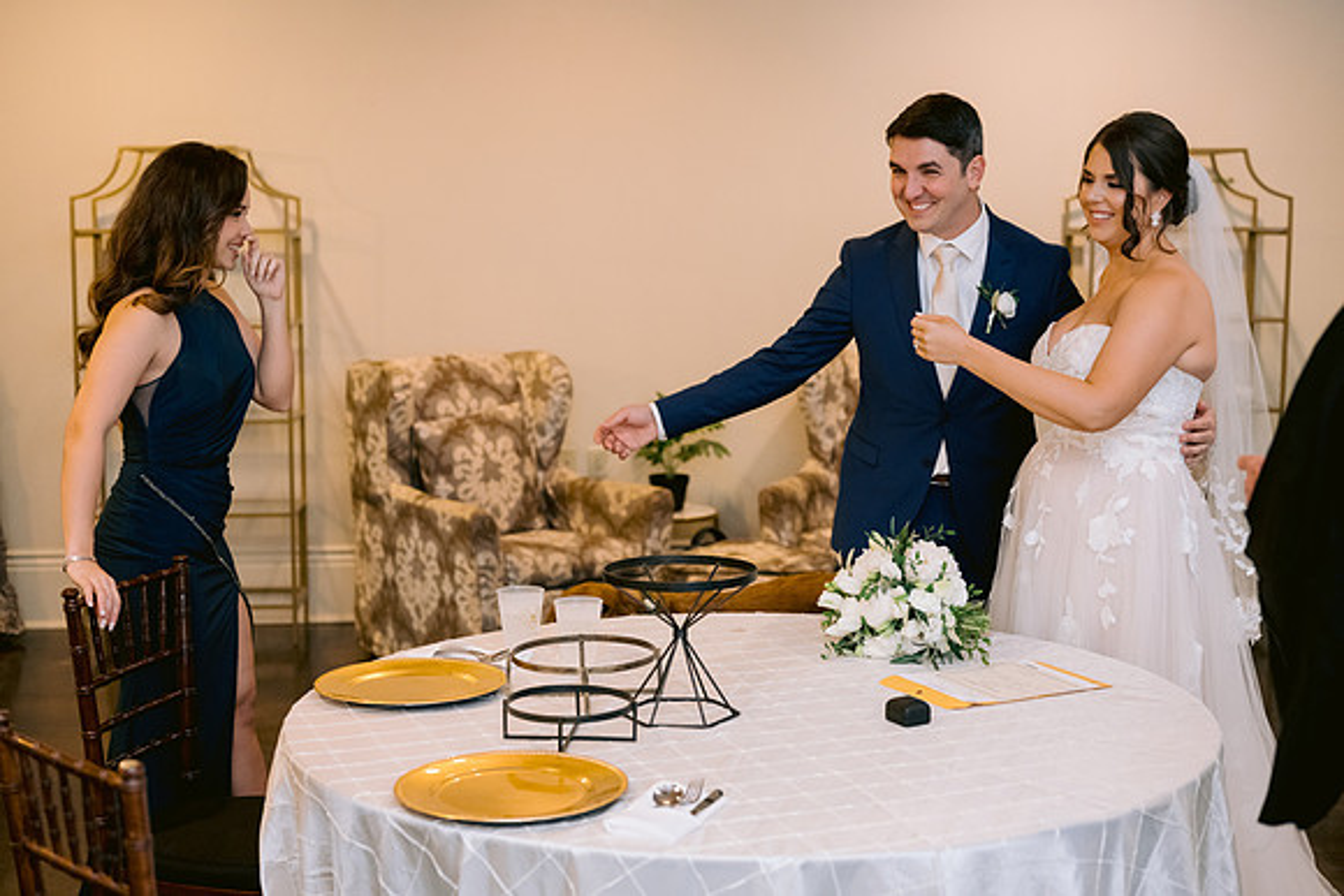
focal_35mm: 50
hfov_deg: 39.6
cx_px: 672
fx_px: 1867
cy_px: 448
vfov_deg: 27.0
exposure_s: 1/160
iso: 1250
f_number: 2.8
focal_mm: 50
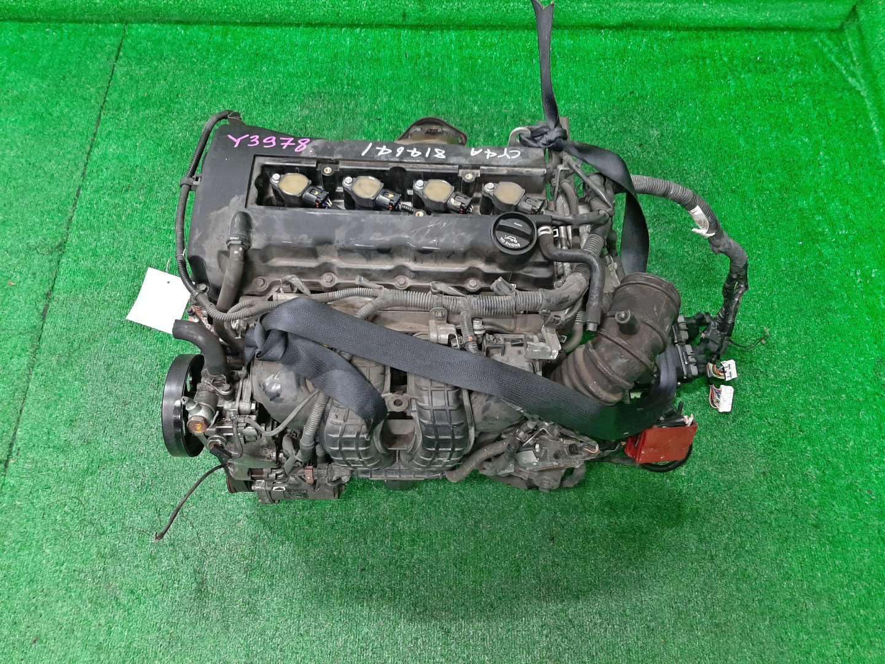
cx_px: 442
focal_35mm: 26
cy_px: 332
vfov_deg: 53.1
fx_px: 665
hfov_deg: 67.3
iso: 198
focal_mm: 3.93
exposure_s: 1/50
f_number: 1.7
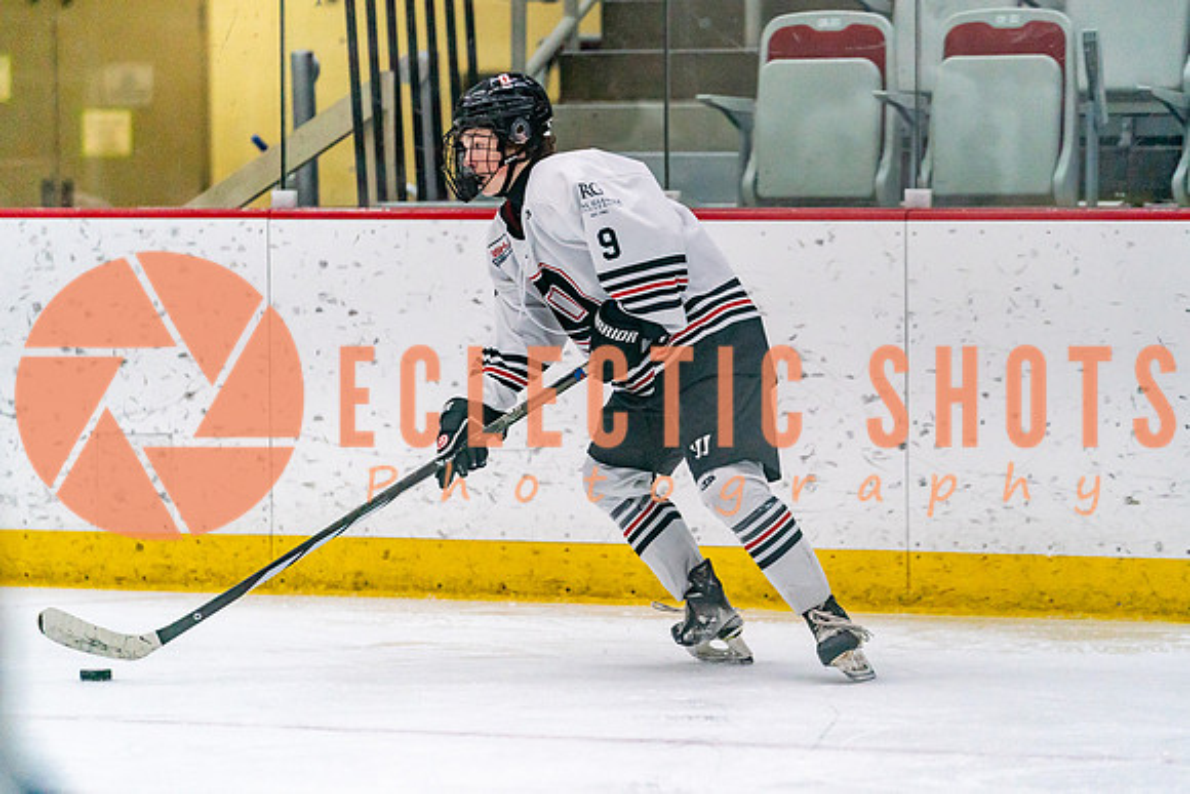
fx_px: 7391
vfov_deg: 6.1
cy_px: 351
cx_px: 665
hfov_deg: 9.2
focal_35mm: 224
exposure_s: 1/1250
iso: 3200
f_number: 2.8
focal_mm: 200
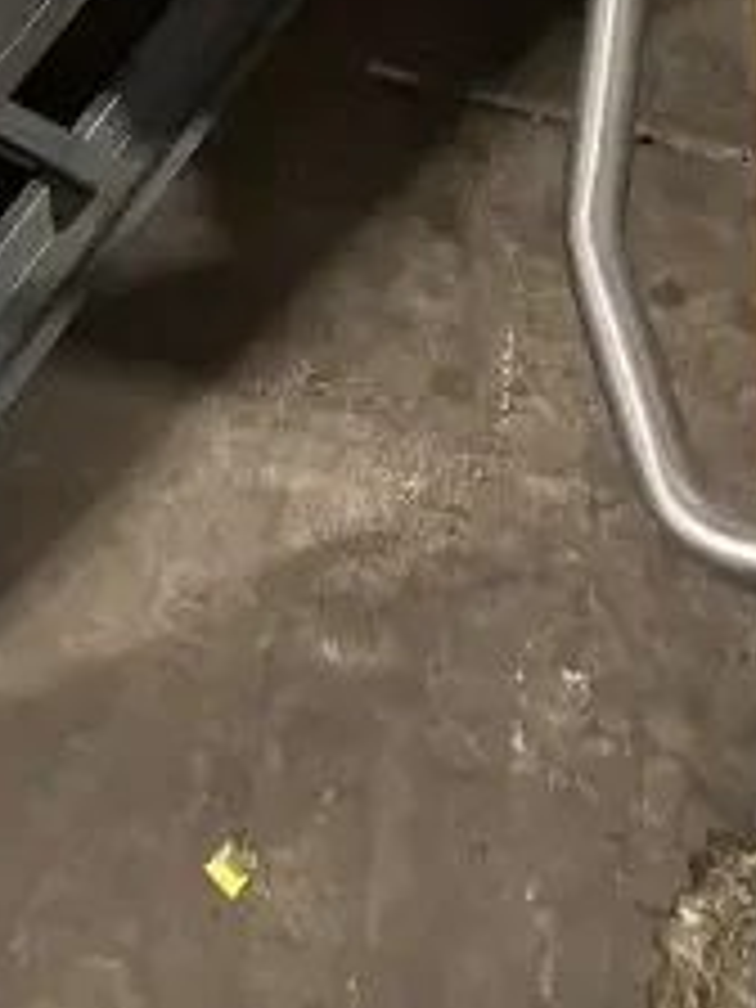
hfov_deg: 16.3
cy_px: -763
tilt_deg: -26.9
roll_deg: +2.6
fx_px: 2533
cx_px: -153
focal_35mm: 87
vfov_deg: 18.2
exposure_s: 1/60
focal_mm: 6.86
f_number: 1.78
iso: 500
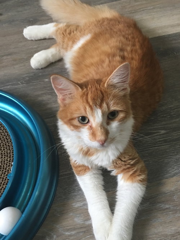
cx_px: 90
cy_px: 120
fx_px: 201
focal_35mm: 29
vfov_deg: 61.7
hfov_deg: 48.2
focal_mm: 4.15
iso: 80
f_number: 2.2
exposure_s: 1/15
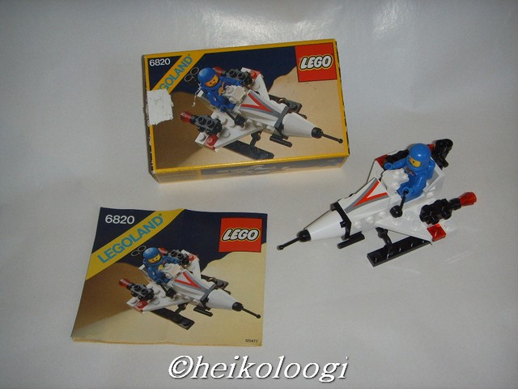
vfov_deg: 29.1
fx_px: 748
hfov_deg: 38.2
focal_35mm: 50
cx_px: 259
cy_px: 194
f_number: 3.8
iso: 100
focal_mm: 8.8
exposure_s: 1/45
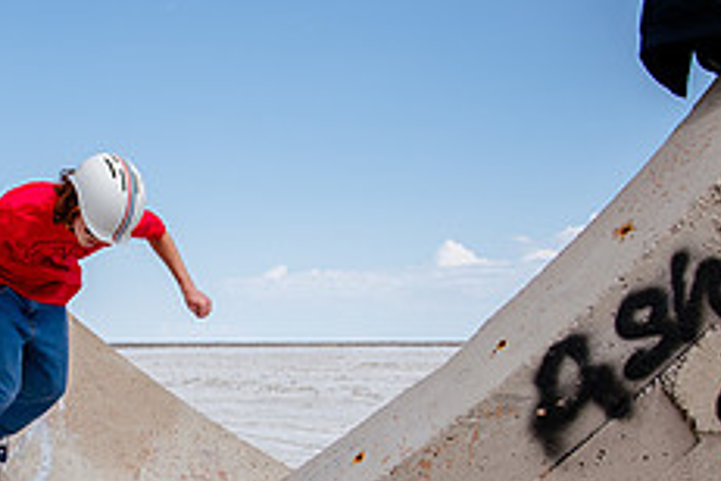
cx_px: 170
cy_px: 317
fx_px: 1422
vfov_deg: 19.1
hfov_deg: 28.0
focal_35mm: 71
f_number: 6.3
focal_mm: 24
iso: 160
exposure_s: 1/800
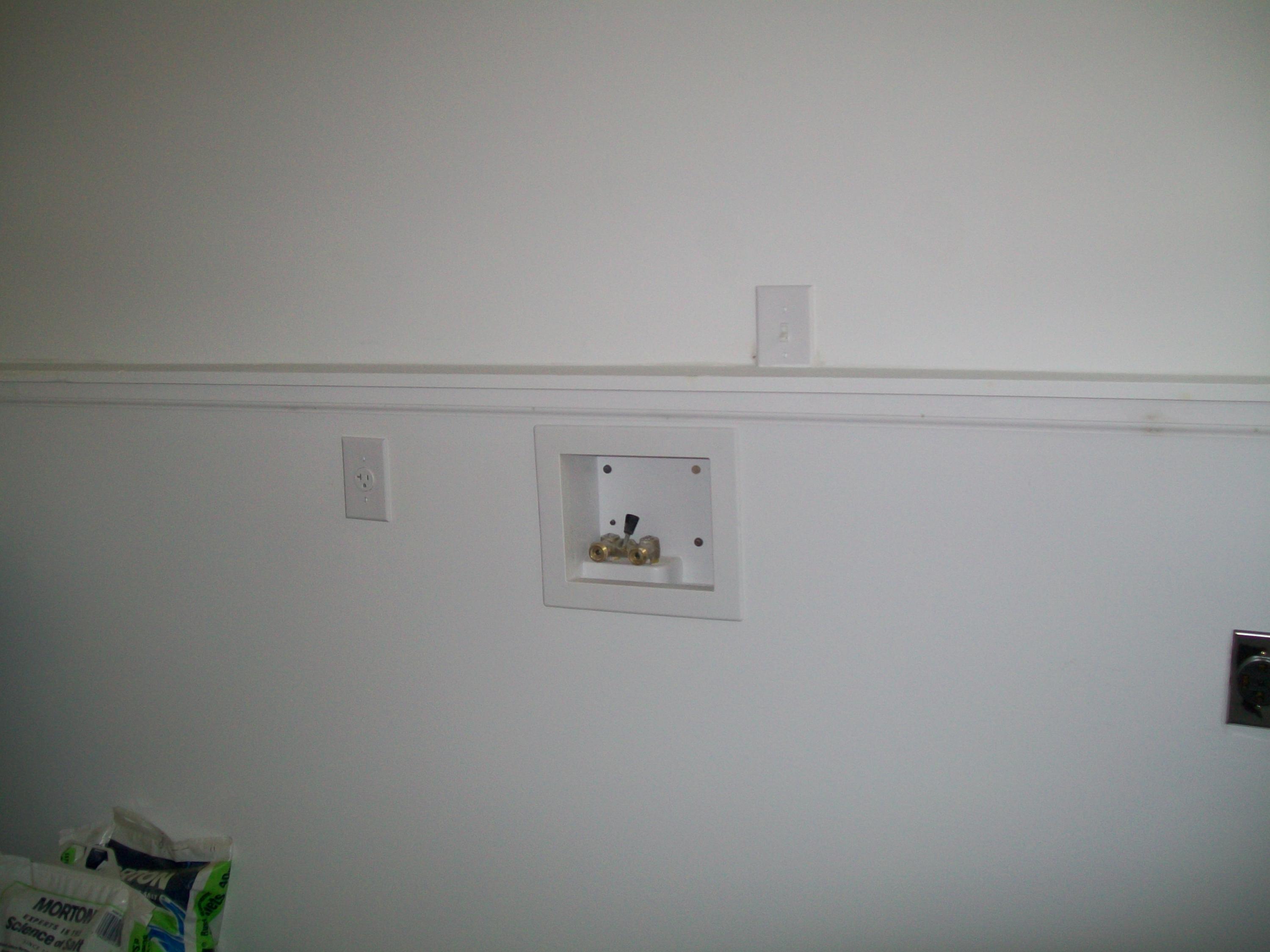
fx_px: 1321
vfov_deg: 39.7
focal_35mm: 36
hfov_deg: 51.4
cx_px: 635
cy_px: 476
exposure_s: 1/60
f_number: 2.7
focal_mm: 6
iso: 64
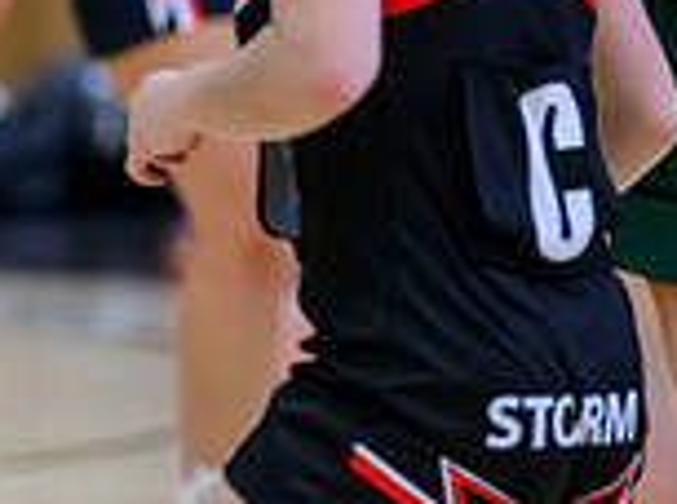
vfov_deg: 1.8
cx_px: -615
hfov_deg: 2.4
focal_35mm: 841
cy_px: -197
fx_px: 16409
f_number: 3.2
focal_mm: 200
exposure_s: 1/1000
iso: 4000
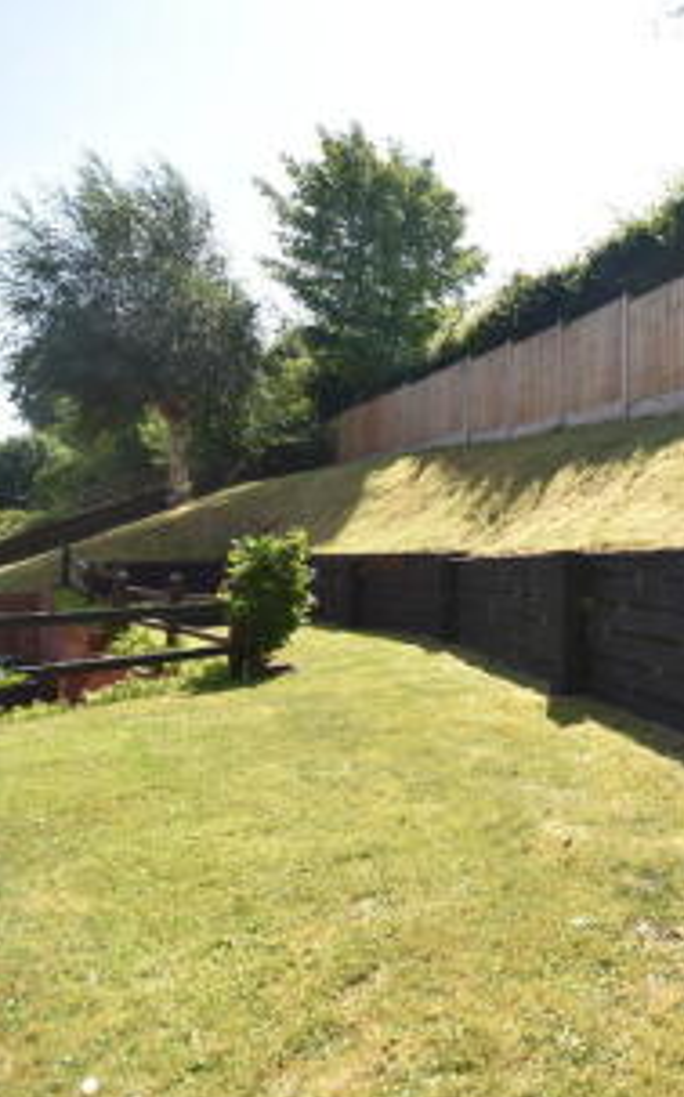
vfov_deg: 74.8
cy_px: 534
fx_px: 717
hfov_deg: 43.7
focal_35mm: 24
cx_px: 684
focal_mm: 10
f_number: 6.3
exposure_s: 1/200
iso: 100
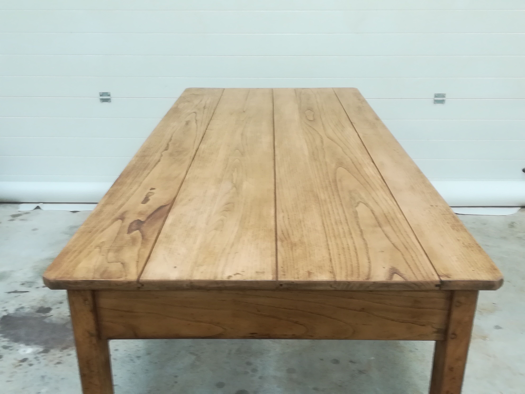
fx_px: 546
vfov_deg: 39.7
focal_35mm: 36
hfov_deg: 51.4
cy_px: 197
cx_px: 262
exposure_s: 1/33.3
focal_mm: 3.83
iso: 160
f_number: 2.2
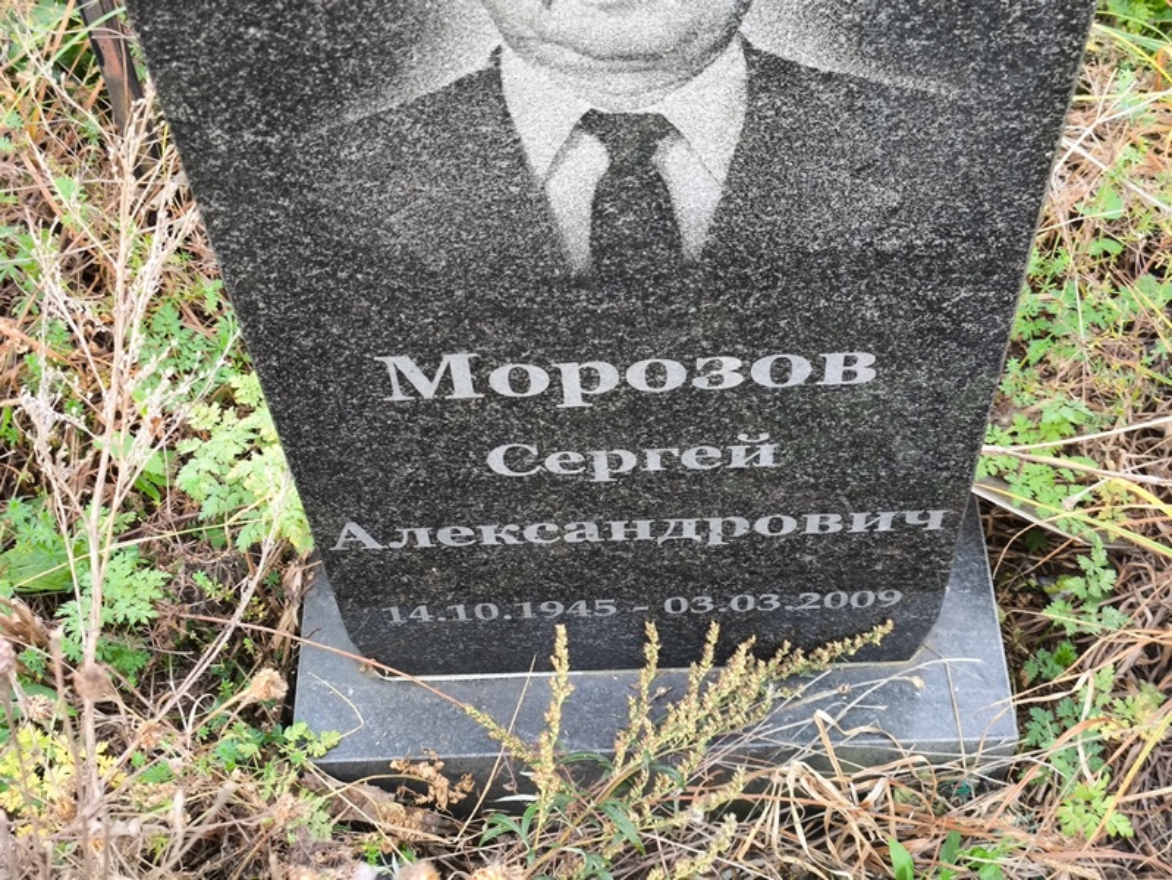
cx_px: 586
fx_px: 1694
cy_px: 440
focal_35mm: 50
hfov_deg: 38.2
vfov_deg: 29.1
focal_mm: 4.71
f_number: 1.7
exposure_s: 1/50
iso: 200
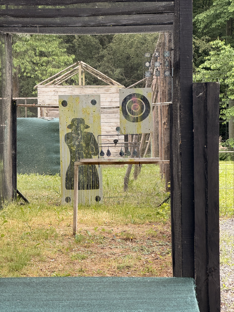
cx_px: 117
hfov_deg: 12.3
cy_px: 156
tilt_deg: -1.4
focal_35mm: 120
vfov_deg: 16.4
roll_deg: +1.0
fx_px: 1082
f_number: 2.8
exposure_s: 1/99
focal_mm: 15.66
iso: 64
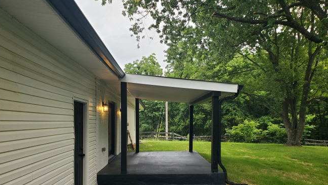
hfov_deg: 66.1
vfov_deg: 39.6
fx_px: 252
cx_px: 161
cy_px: 125
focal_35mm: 29
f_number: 2.4
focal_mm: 4.3
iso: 125
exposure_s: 1/119
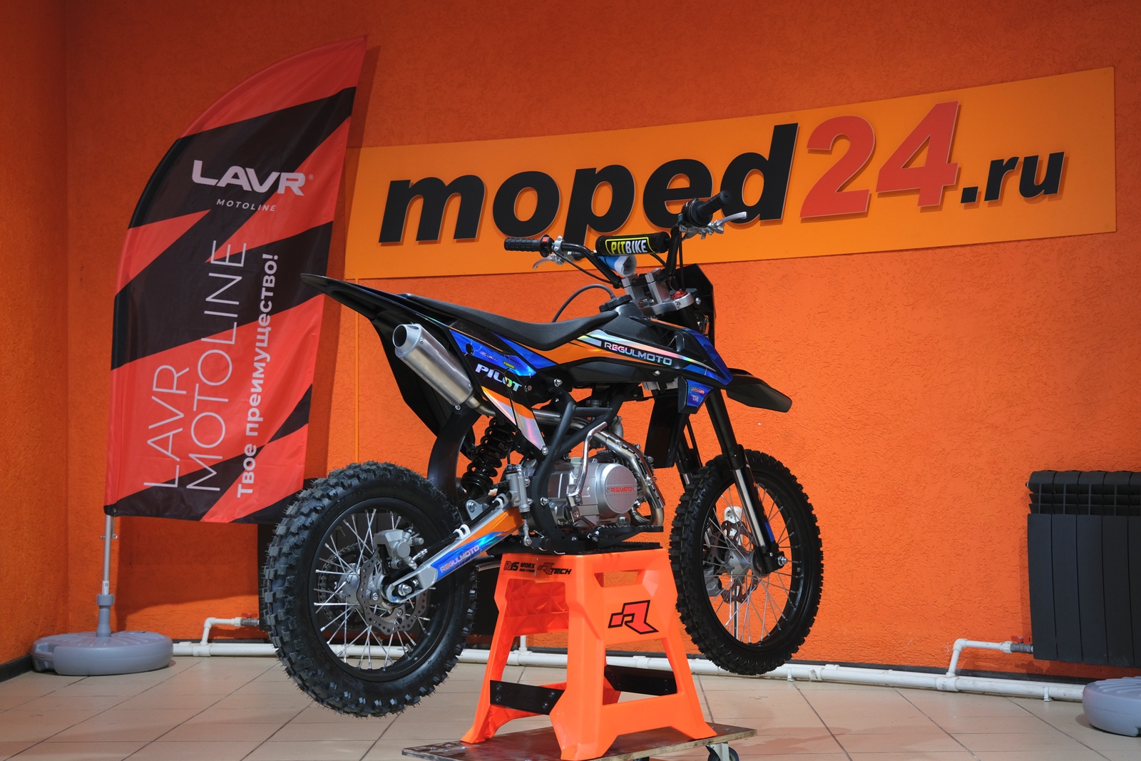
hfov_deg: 40.3
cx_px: 570
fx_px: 1553
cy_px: 380
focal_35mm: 49
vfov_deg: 27.5
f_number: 4
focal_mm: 32.5
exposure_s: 1/60
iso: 800
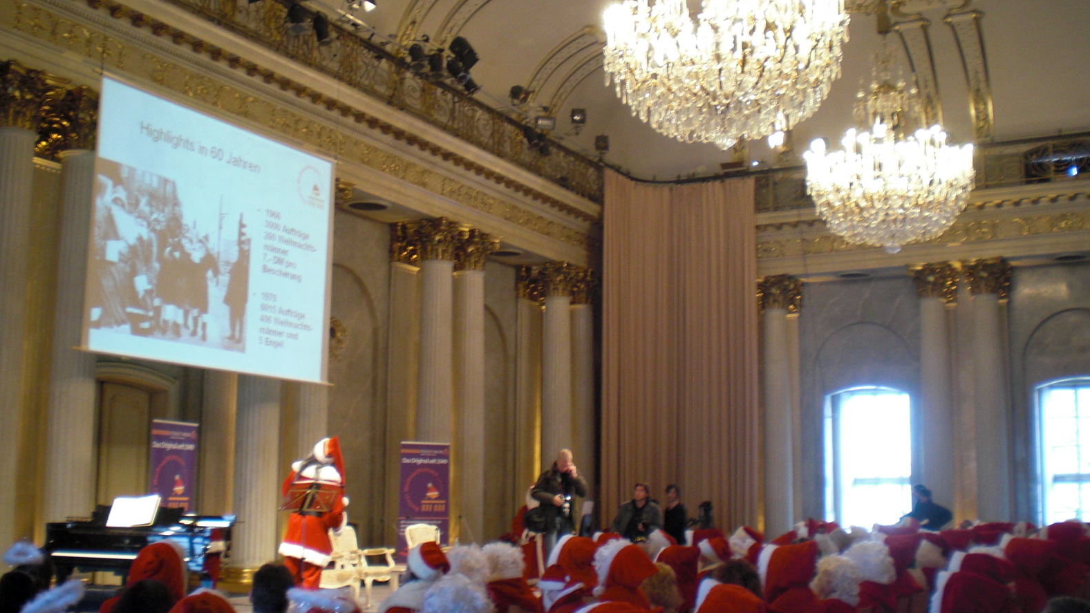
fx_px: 1214
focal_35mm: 42
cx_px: 541
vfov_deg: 28.3
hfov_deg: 48.4
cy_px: 297
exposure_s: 1/15
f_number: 3.1
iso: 200
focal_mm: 6.3
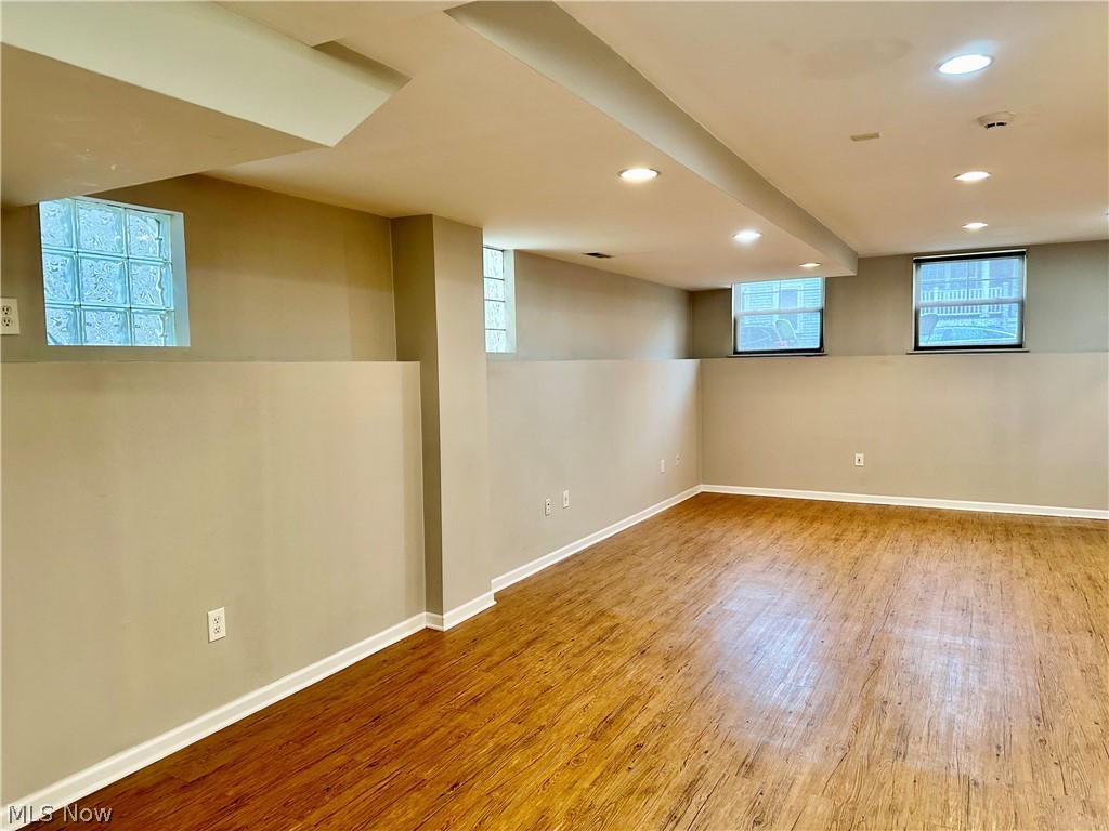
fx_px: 769
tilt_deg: -3.8
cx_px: 554
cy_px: 416
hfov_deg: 71.6
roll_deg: +0.8
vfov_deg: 56.8
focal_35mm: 24
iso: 160
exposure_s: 1/60
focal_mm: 6.86
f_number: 1.78
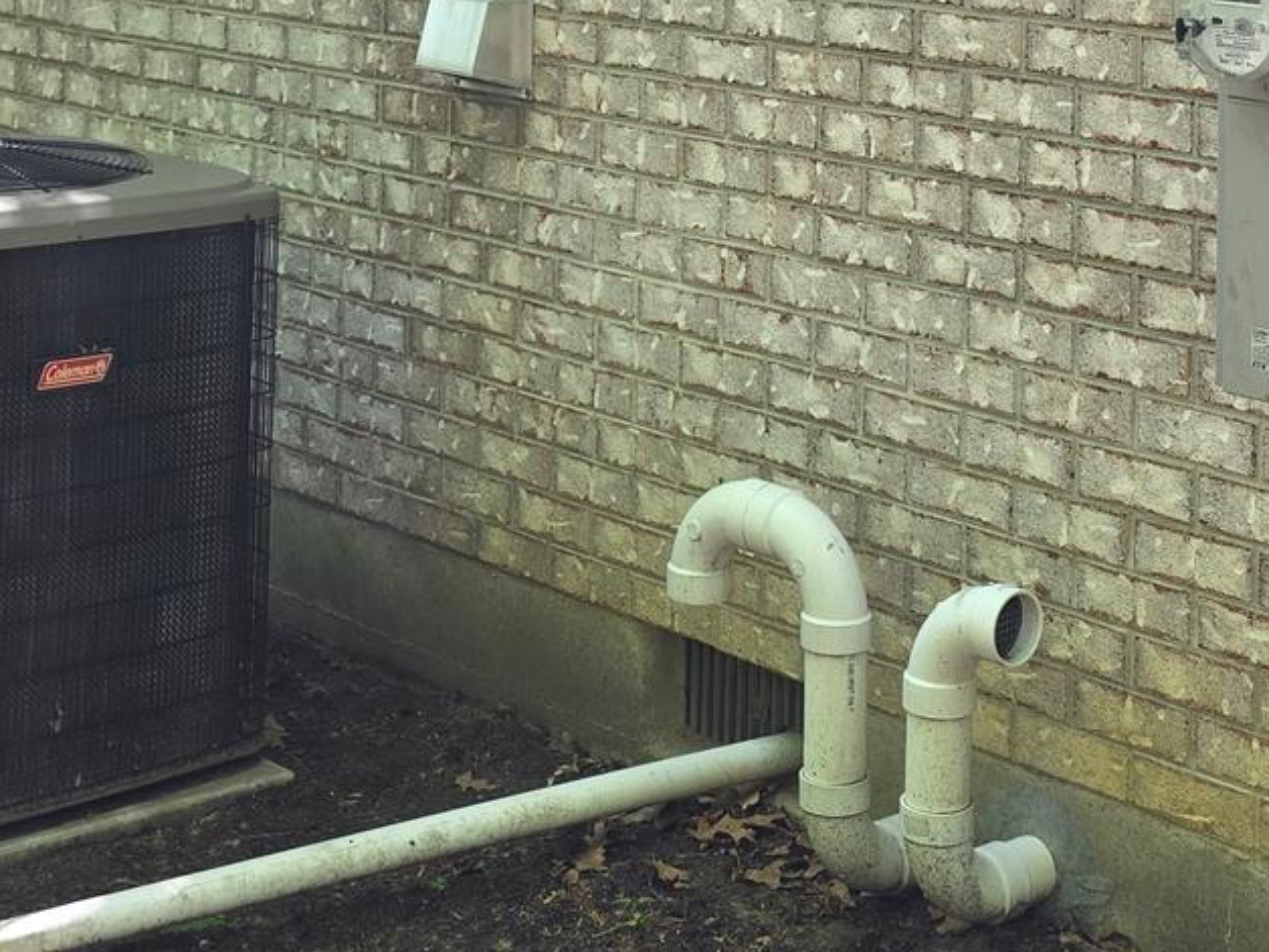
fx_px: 2749
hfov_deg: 26.0
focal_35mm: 75
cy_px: -297
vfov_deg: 18.3
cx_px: 721
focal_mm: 6.3
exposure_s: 1/180
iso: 32
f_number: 1.7
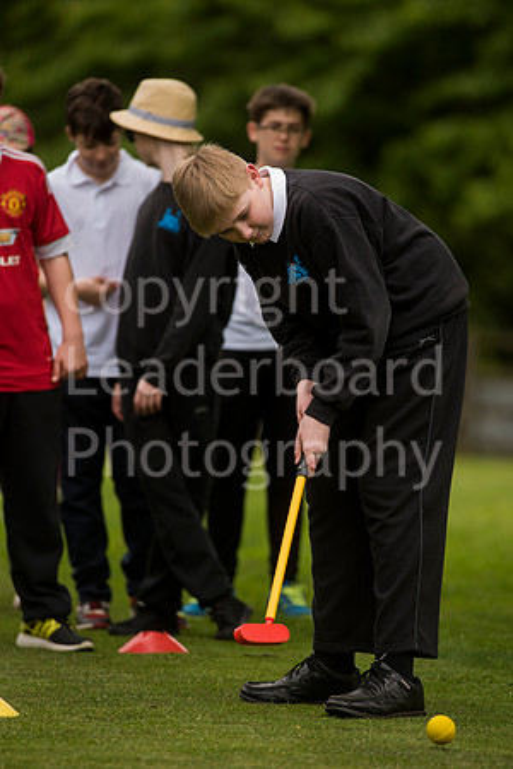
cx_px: 256
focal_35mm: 300
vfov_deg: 6.9
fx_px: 6412
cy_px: 384
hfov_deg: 4.6
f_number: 5.6
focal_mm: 300
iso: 400
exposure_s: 1/1250
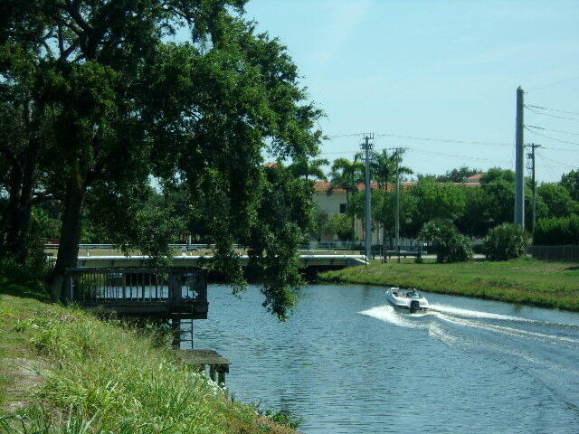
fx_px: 1806
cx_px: 290
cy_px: 217
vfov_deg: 13.7
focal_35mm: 108
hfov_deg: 18.2
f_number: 6.6
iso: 80
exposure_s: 1/320
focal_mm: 19.6
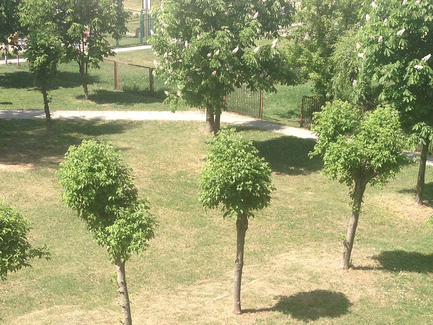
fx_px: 975
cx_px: 225
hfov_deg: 25.0
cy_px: 329
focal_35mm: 78
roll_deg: -1.3
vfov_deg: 18.4
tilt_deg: -27.7
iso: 50
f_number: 2.4
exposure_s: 1/812
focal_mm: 4.28
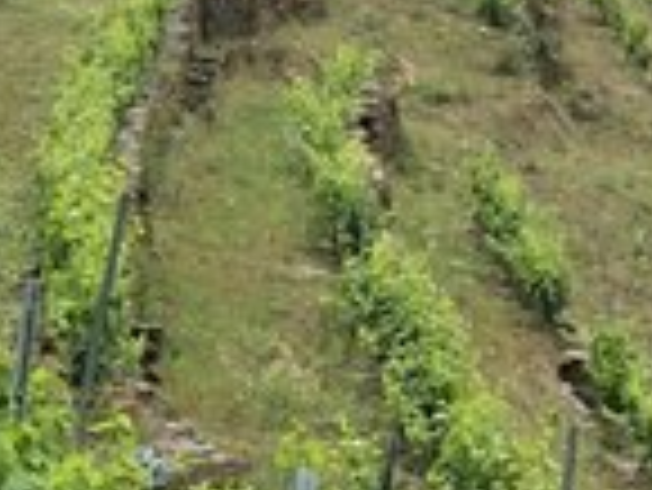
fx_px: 2262
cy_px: -58
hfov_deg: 14.9
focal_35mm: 120
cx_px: -396
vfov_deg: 12.2
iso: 20
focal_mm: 3.99
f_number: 1.8
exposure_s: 1/1230
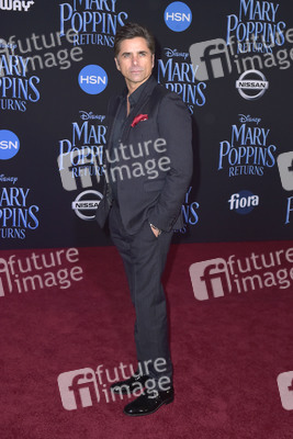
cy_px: 220
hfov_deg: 28.1
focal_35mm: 48
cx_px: 146
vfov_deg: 41.1
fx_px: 585
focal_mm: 48
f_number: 6.3
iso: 400
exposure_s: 1/250
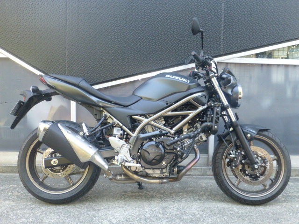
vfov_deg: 46.8
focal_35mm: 30
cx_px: 150
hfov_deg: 60.0
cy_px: 112
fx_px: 259
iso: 160
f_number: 3.6
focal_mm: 5.4
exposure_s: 1/60
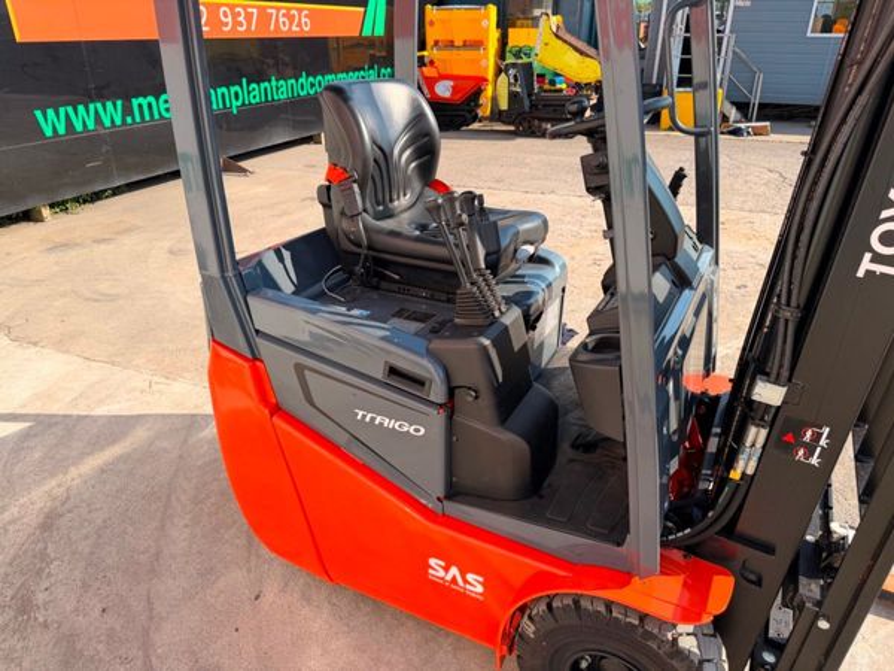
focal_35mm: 24
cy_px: 336
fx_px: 620
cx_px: 447
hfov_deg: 71.6
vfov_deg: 56.8
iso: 80
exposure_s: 1/2232
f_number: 1.78
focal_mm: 6.76
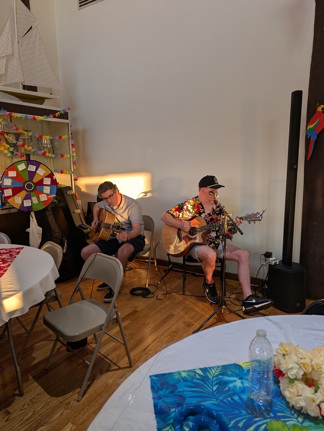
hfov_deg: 56.9
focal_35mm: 24
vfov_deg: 71.5
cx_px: 162
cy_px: 216
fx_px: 299
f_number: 1.68
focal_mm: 6.9
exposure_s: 1/120
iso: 77
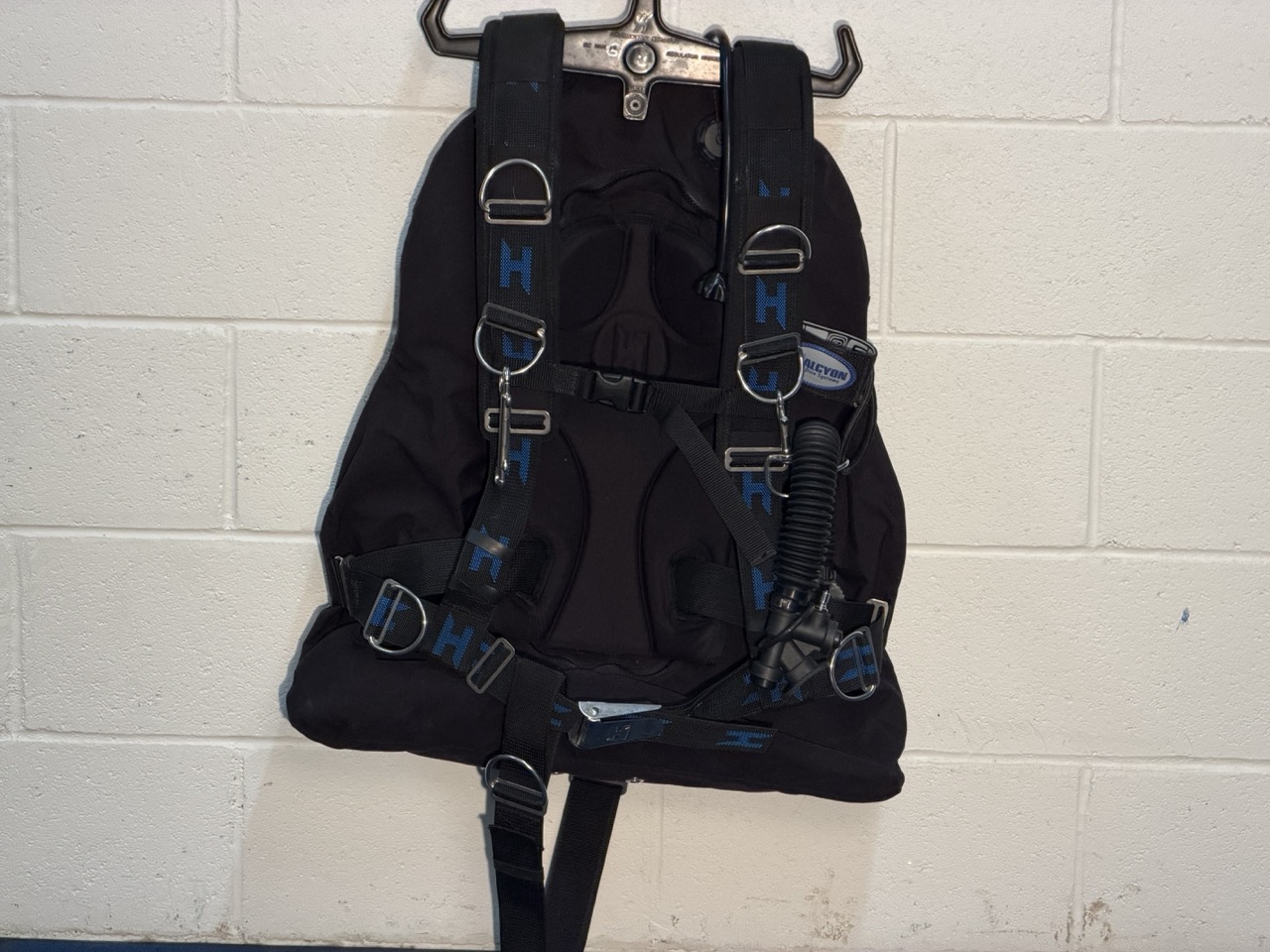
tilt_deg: -13.2
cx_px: 635
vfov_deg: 14.8
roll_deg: -0.8
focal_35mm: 100
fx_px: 3669
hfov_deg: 19.6
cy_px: 476
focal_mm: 16.89
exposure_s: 1/120
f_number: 2.8
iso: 400
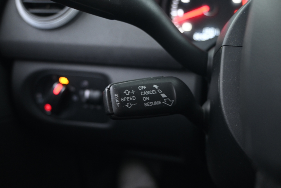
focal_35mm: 33
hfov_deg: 57.2
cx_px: 140
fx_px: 258
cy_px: 94
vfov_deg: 40.0
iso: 1000
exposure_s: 1/2
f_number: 4
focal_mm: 22
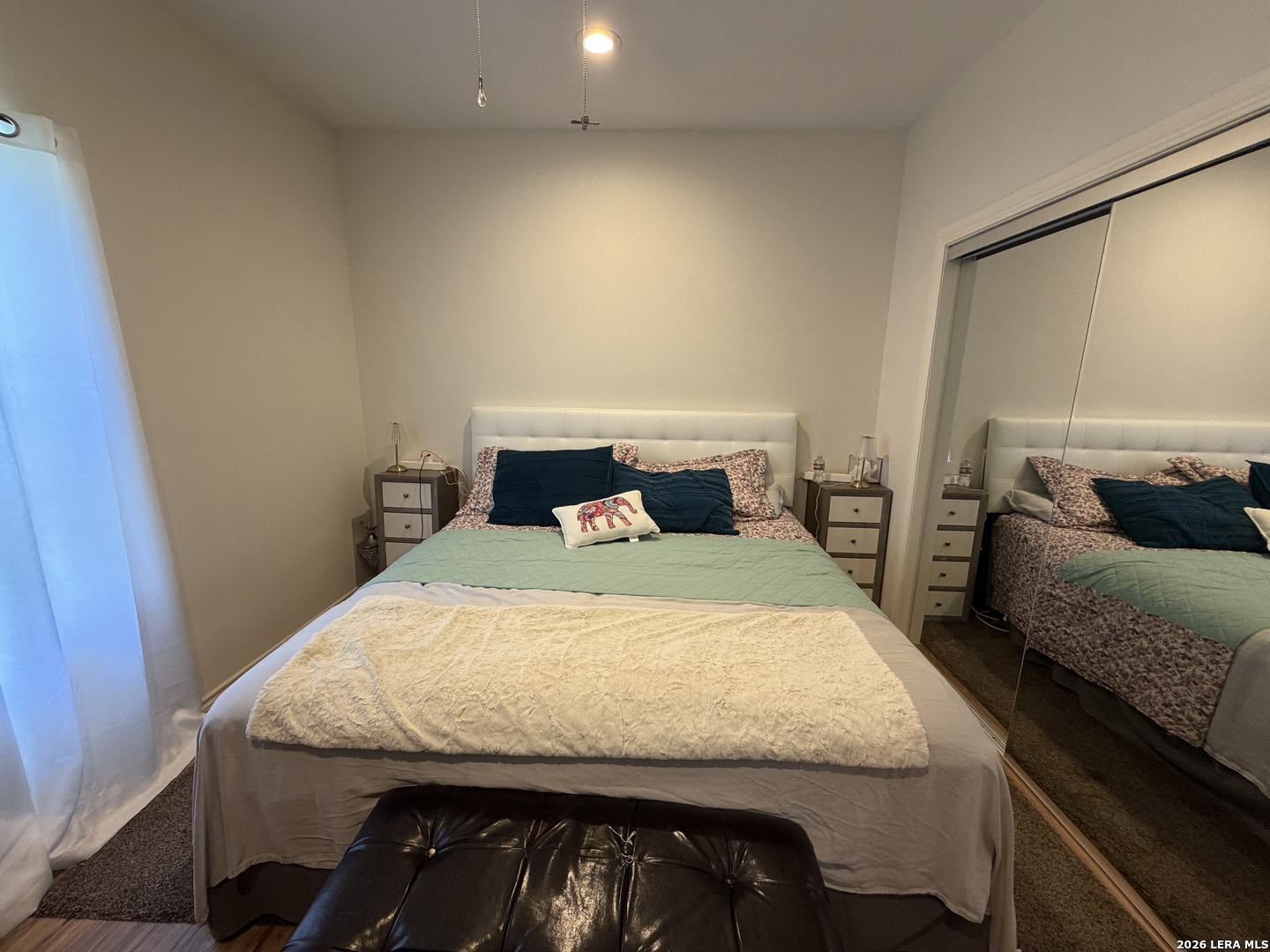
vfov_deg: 85.7
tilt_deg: -11.7
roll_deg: -1.1
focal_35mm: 14
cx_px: 635
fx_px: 514
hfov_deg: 102.1
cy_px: 476
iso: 250
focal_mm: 2.22
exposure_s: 1/60
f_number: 2.2
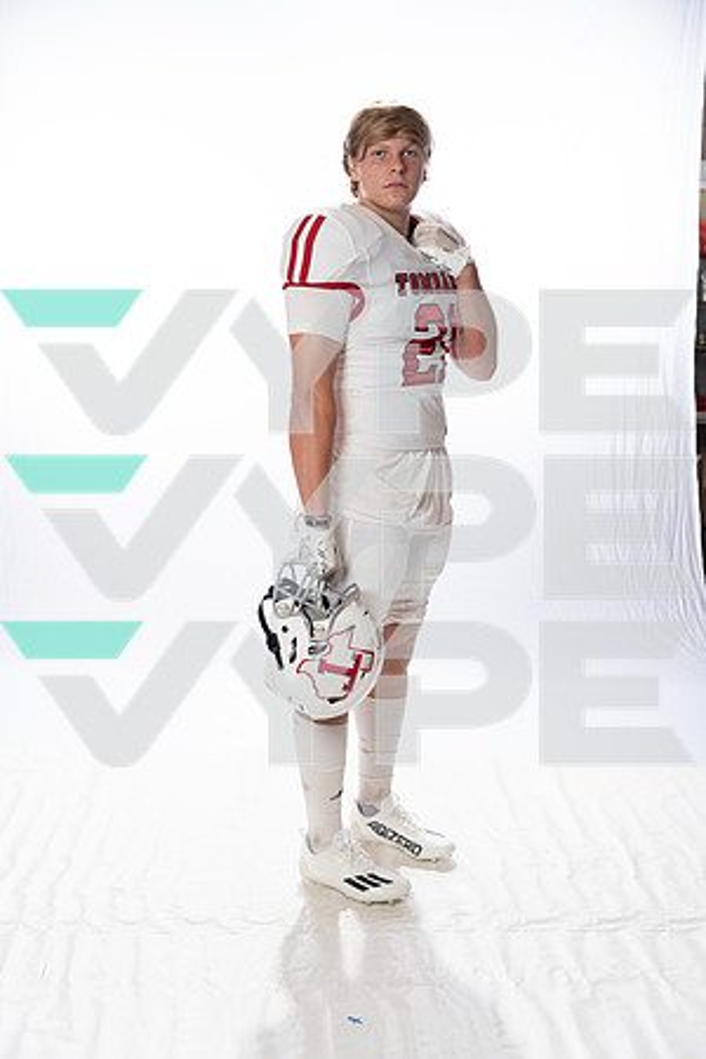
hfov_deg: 31.9
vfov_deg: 46.4
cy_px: 530
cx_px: 353
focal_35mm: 42
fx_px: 1235
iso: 400
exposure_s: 1/250
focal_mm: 42
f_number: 4
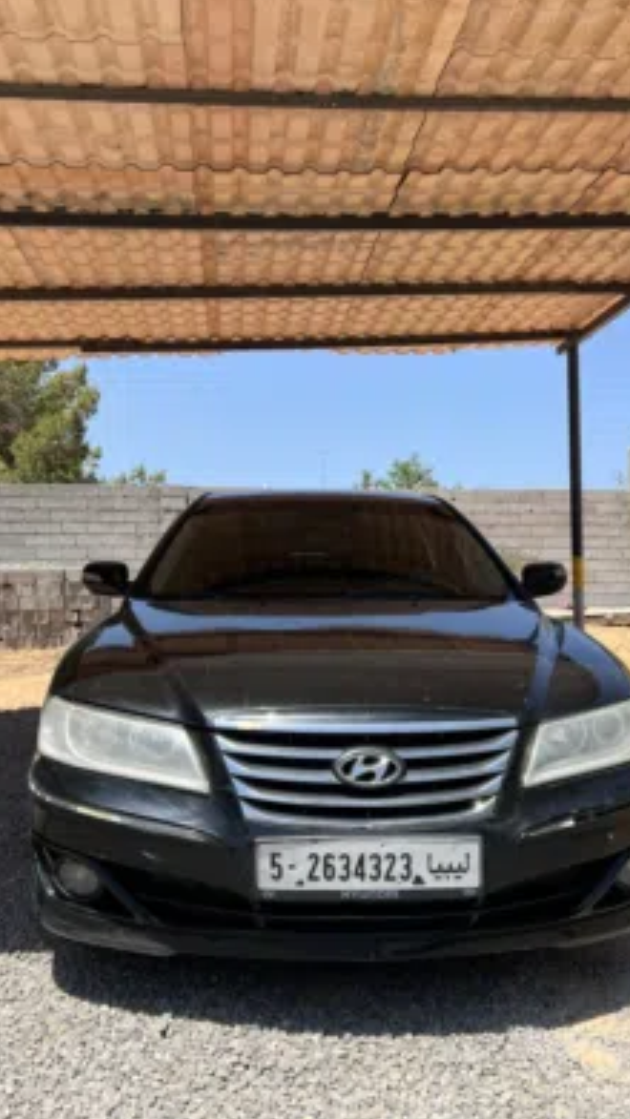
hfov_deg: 40.2
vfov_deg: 66.1
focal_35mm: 29
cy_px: 561
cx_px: 335
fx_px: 861
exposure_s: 1/3356
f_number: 1.5
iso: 50
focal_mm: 5.7
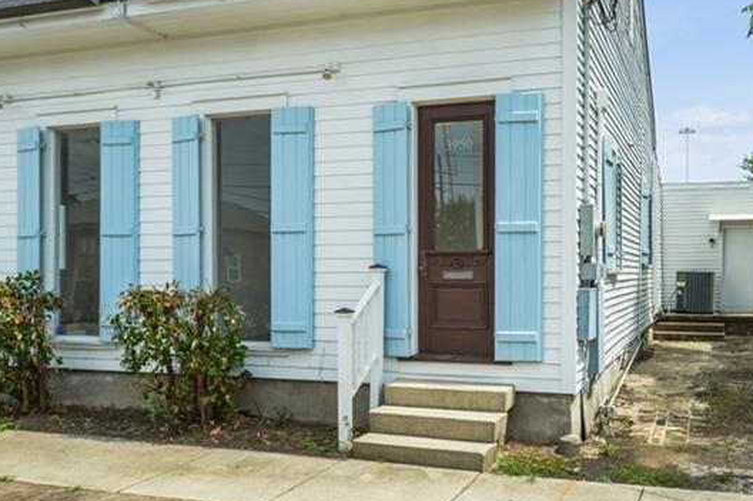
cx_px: 496
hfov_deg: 56.2
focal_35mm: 33
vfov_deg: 39.9
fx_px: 690
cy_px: 263
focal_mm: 17
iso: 800
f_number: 4.5
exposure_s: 1/3200
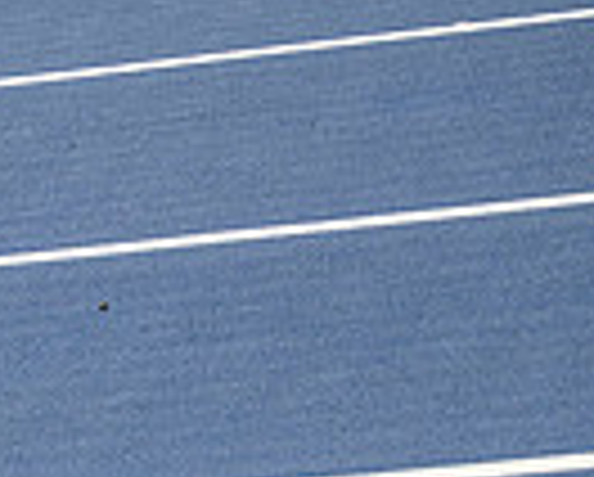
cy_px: 812
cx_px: -630
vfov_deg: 5.3
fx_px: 5088
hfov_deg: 6.5
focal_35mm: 289
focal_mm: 70
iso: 200
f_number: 4
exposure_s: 1/400
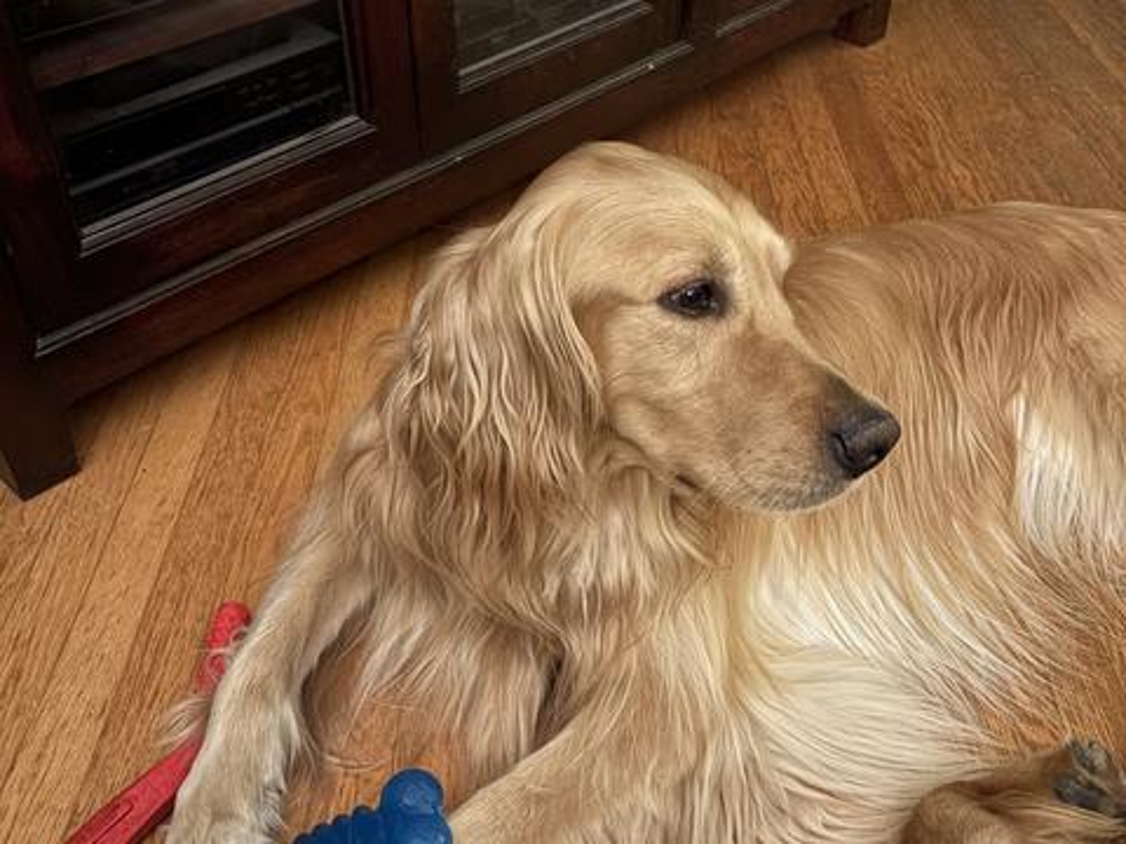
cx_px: 563
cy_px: 422
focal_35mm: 26
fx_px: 846
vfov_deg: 53.1
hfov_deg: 67.3
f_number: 1.6
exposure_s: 1/12
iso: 640
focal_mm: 5.96
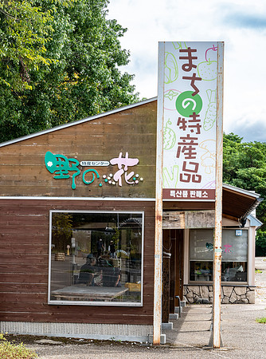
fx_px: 1046
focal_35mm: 101
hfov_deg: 14.5
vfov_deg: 19.5
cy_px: 180
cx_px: 105
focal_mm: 70
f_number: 11
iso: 360
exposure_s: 1/200
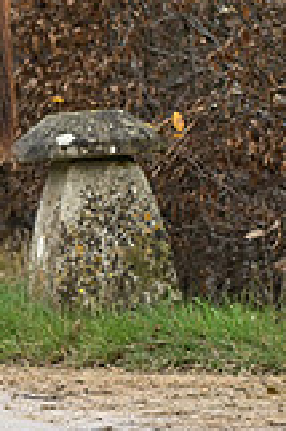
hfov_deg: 3.4
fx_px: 4824
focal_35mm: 404
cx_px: -401
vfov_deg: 5.1
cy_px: 50
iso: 1000
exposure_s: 1/1000
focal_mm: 112
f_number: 4
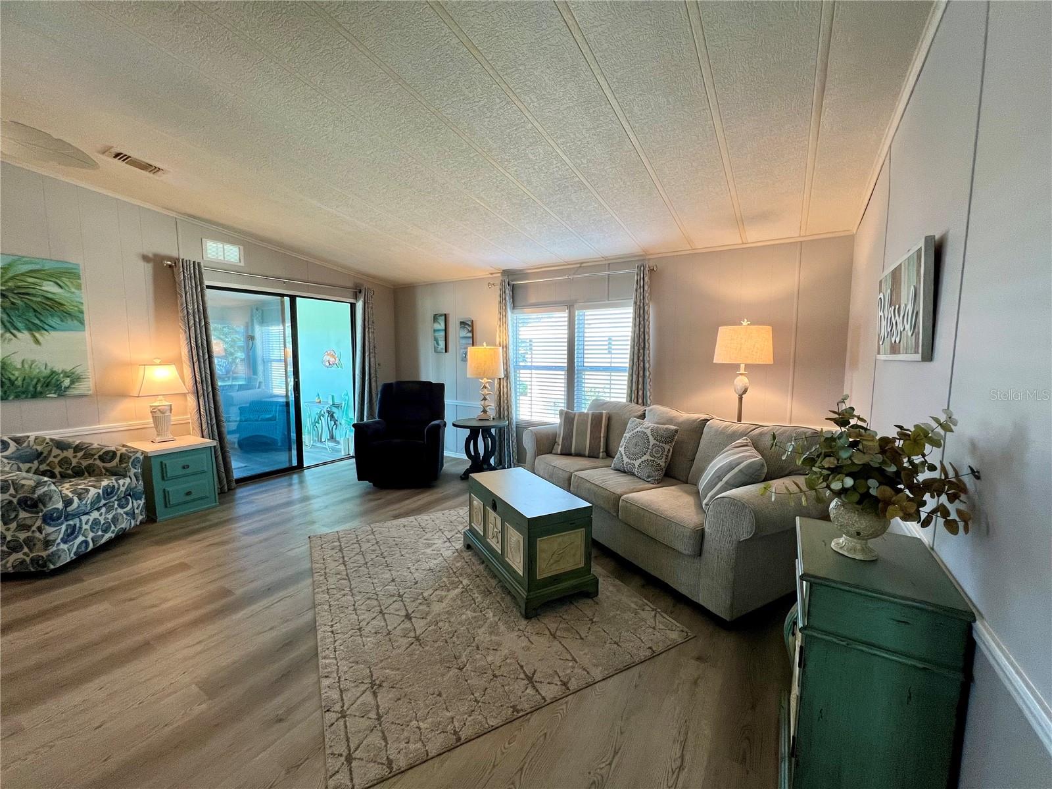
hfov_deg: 106.2
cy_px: 394
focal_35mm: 13
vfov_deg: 89.9
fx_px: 395
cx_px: 526
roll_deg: +0.3
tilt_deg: -5.6
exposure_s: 1/120
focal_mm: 1.57
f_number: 1.8
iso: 100
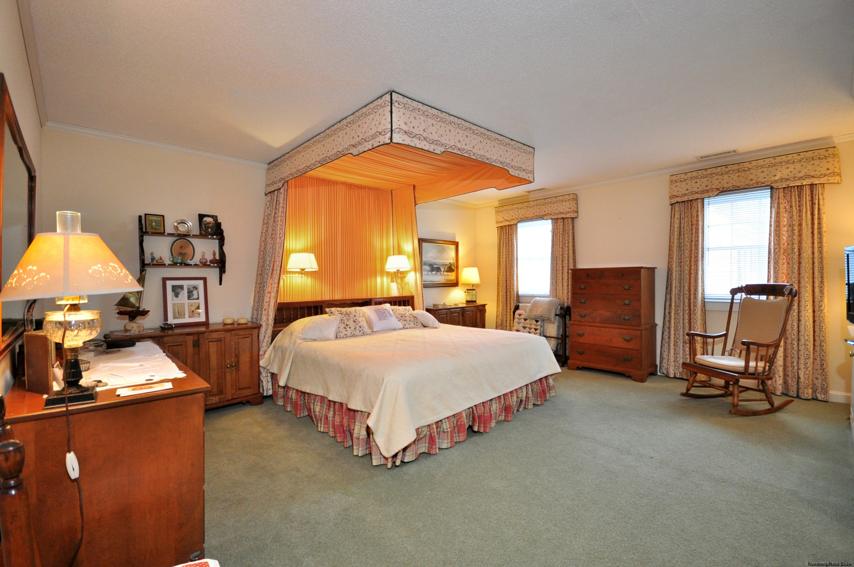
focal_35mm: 15
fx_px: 355
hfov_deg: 100.5
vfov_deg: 77.2
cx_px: 427
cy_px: 284
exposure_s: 1/60
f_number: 4
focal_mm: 10
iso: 1000
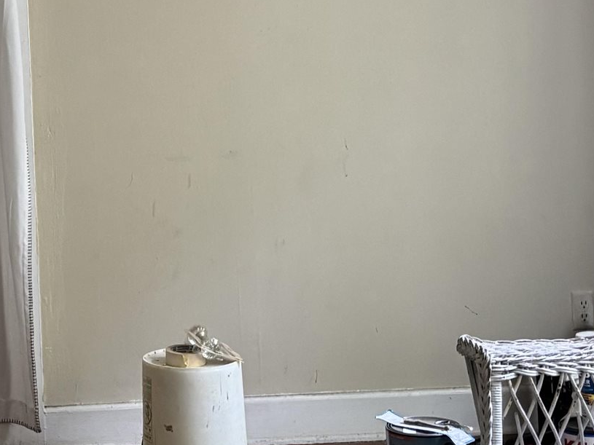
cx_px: -38
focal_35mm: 98
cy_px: 55
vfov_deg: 14.9
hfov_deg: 19.3
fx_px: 1681
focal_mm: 5.96
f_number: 1.6
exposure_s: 1/60
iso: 320
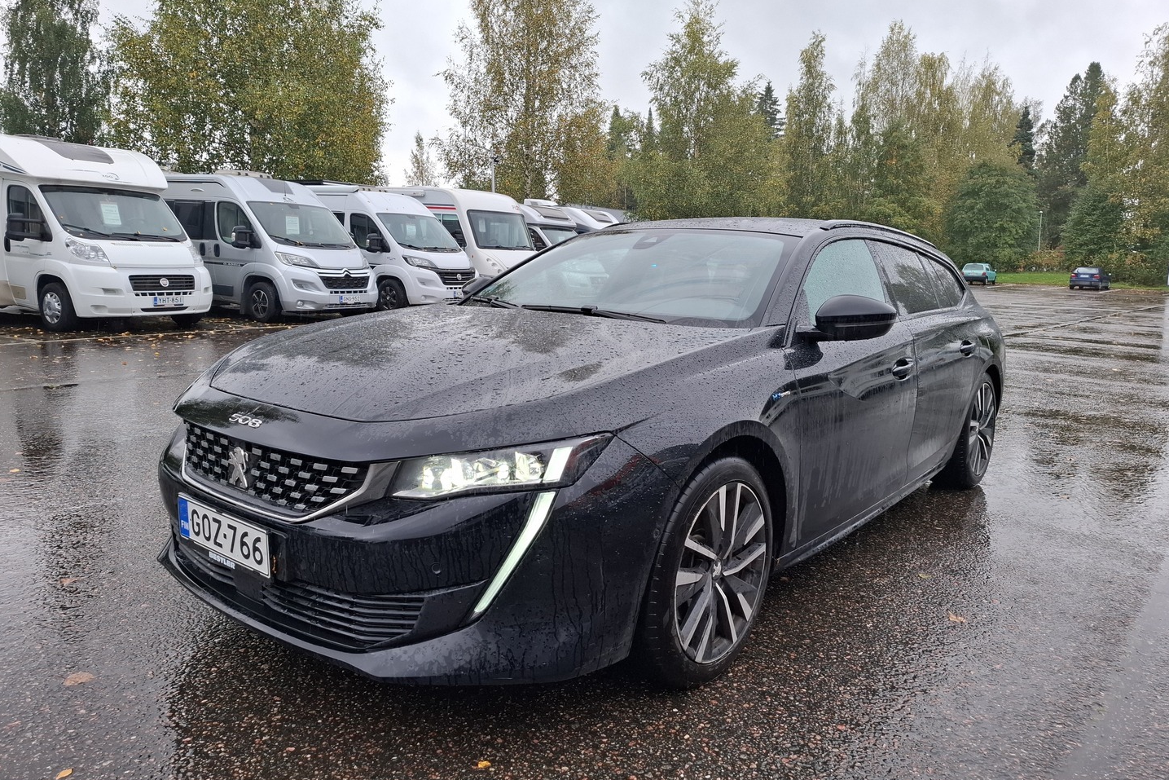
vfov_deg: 53.1
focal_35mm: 24
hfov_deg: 73.7
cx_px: 584
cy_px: 359
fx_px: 779
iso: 50
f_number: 1.8
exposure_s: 1/211
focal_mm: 5.54
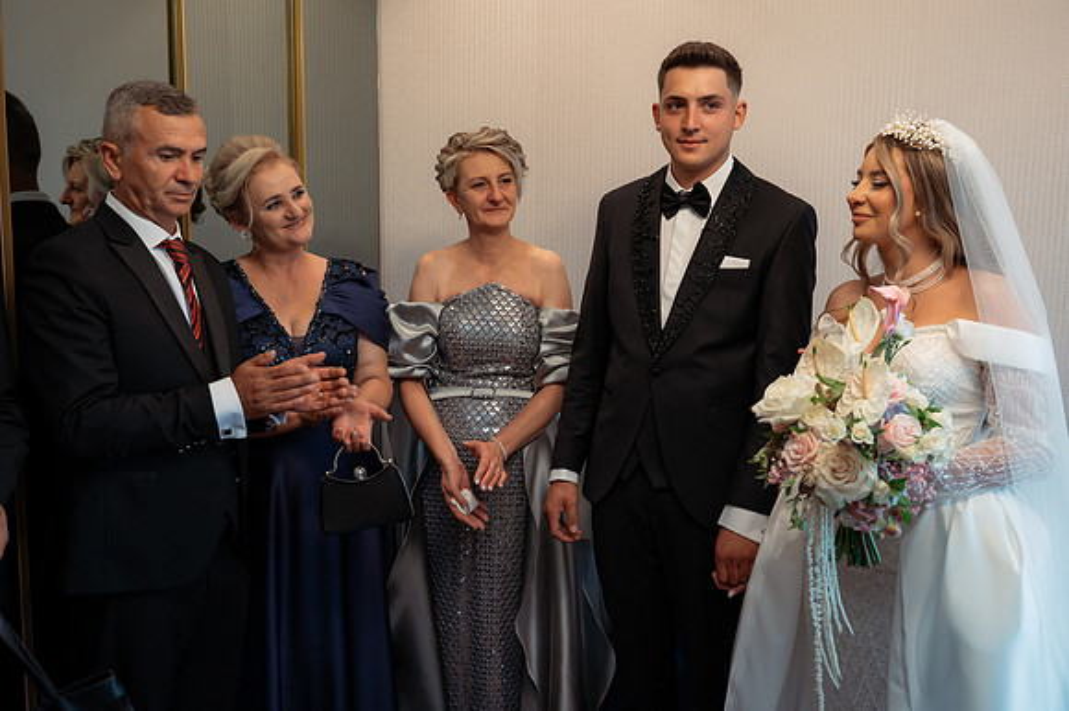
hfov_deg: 56.2
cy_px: 389
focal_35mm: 34
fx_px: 1002
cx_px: 531
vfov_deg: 39.1
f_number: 3.5
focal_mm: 28
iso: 640
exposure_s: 1/250
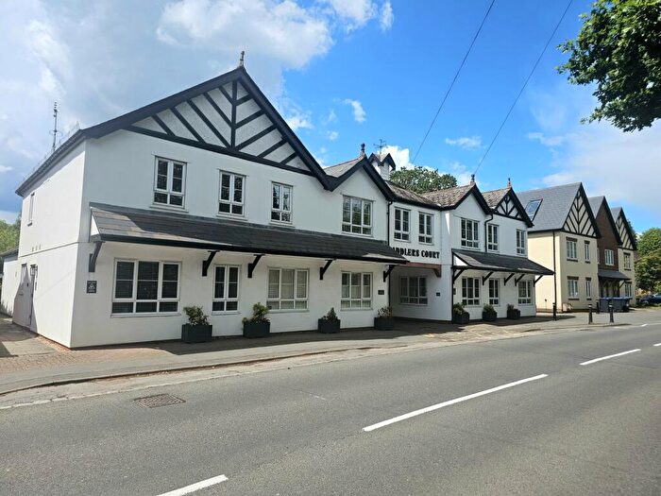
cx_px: 330
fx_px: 439
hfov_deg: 73.9
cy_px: 248
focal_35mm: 23
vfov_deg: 58.9
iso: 10
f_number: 1.7
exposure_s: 1/1111
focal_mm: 6.3
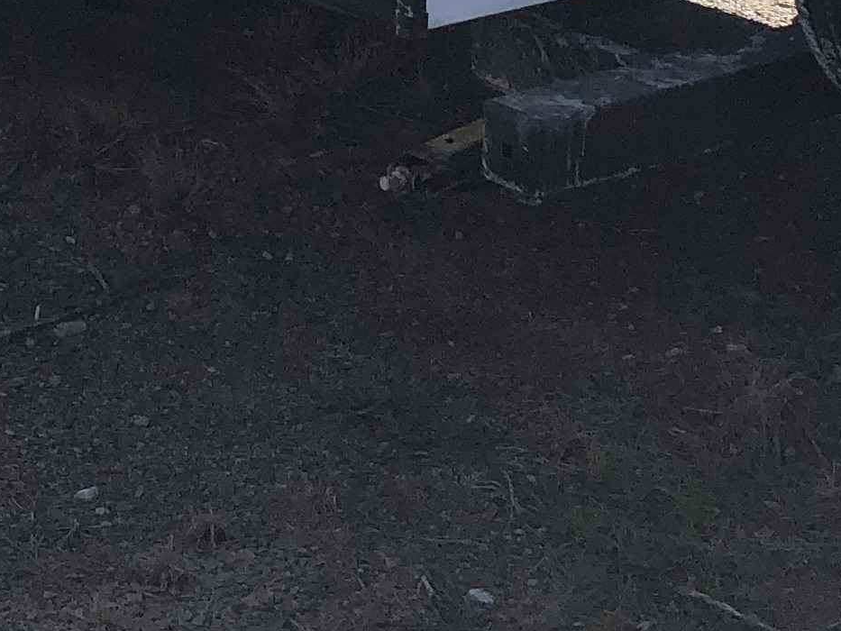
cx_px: 38
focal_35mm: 121
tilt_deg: -1.1
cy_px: -724
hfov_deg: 16.0
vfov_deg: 10.9
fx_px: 2940
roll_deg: +0.9
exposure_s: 1/2088
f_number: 1.8
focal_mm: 3.99
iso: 20
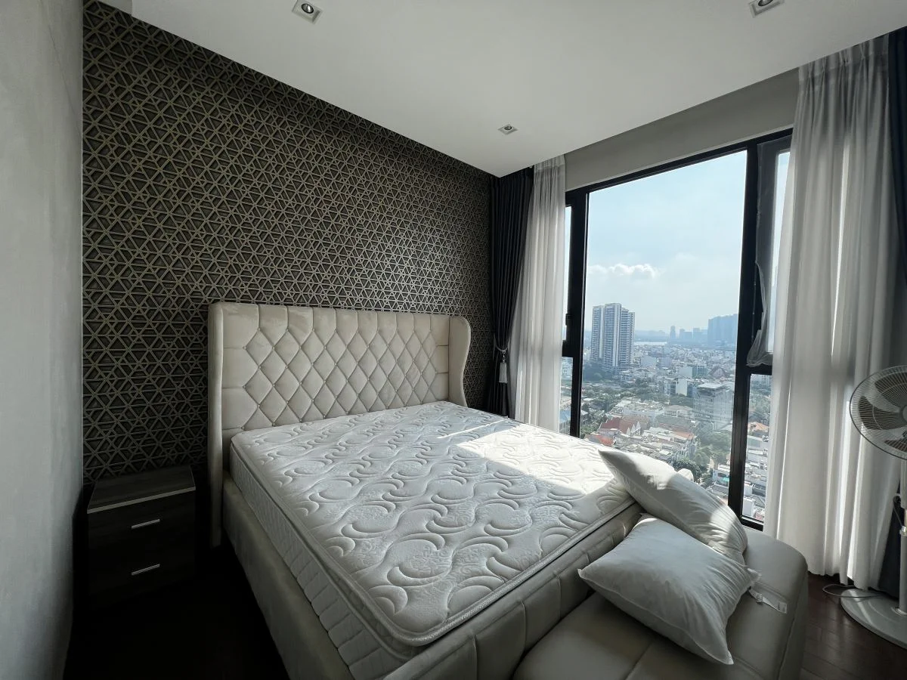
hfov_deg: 106.2
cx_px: 454
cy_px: 340
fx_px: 341
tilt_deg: -2.2
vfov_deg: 89.9
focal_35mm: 13
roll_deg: -1.5
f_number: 1.8
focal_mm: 1.57
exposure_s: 1/758
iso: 32
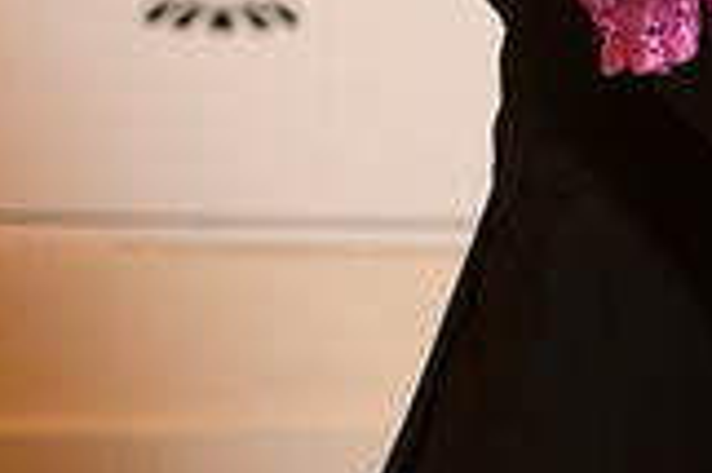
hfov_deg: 5.4
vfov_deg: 3.6
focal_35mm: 379
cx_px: 1140
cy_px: -117
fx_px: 7488
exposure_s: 1/100
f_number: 4.5
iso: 3200
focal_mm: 80
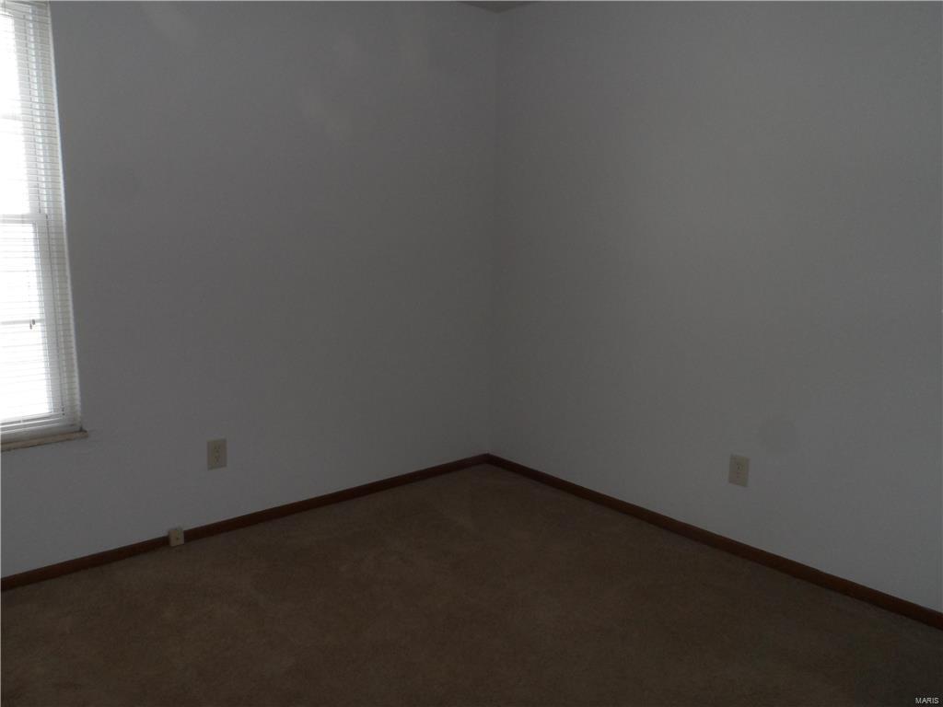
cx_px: 472
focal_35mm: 24
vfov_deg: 56.8
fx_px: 654
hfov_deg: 71.6
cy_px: 354
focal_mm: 4
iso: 200
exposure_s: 1/30
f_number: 7.2
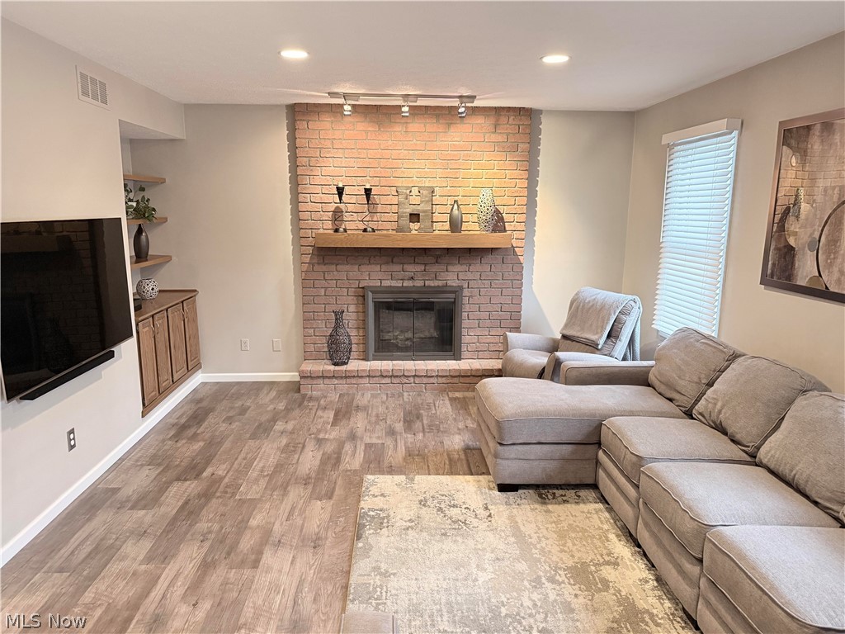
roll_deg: -0.4
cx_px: 422
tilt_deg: -10.7
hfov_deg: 71.6
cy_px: 317
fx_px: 586
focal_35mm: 24
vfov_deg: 56.8
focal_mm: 6.76
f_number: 1.78
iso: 500
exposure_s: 1/60
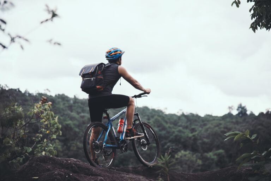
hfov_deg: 17.1
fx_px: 904
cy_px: 90
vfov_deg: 11.4
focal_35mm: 120
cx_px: 136
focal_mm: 120
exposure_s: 1/320
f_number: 4
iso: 200
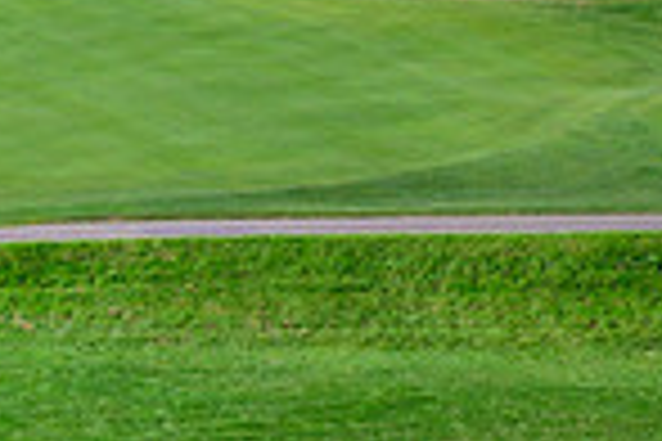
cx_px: -279
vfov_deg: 1.9
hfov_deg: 2.9
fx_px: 13018
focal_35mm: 708
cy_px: -421
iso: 400
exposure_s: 1/2500
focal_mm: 180
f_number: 4.8
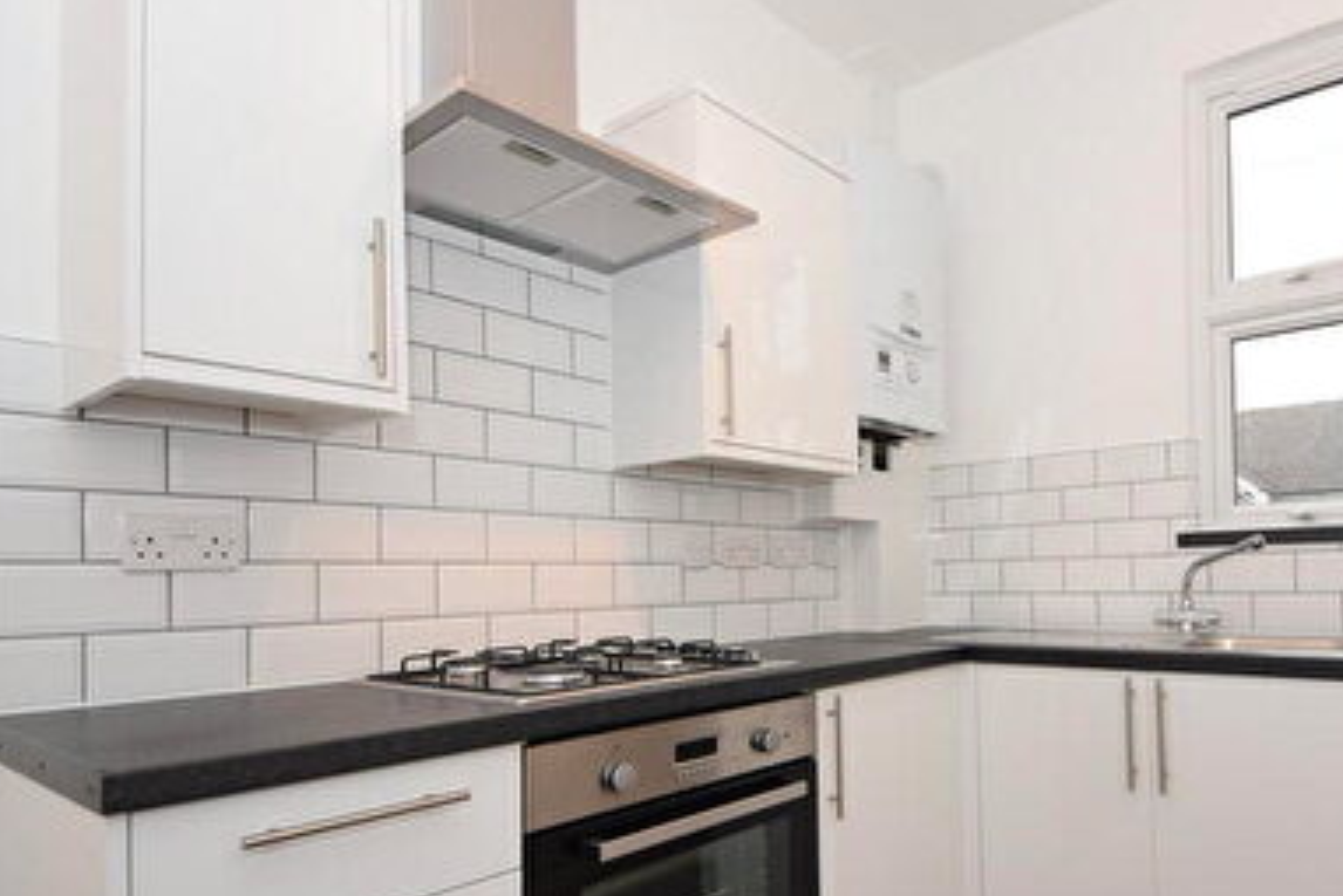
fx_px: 821
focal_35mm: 22
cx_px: 858
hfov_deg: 76.8
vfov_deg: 56.7
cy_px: 553
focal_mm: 8
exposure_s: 1/100
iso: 800
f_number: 5
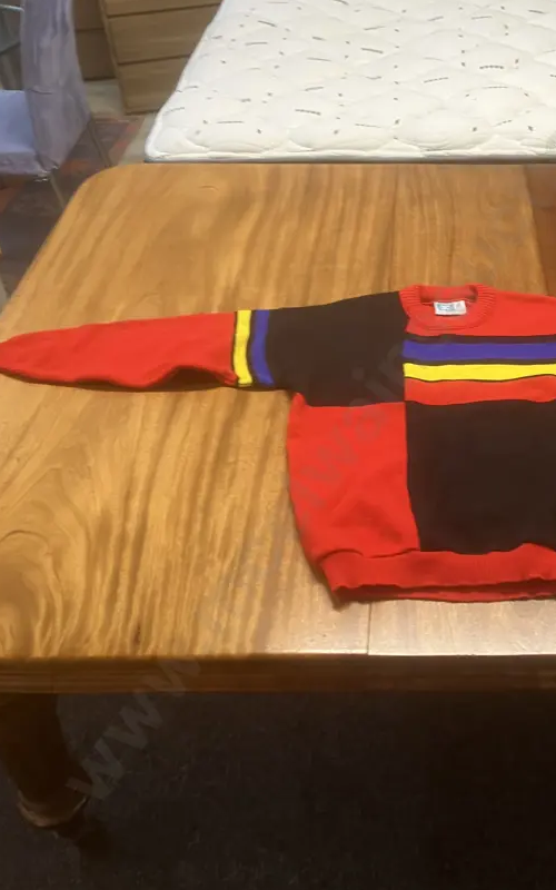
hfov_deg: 32.9
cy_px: 343
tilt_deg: -33.7
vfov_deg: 51.1
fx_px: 921
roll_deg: +0.2
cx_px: 420
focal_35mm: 38
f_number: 1.8
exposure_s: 1/50
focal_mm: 3.99
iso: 100
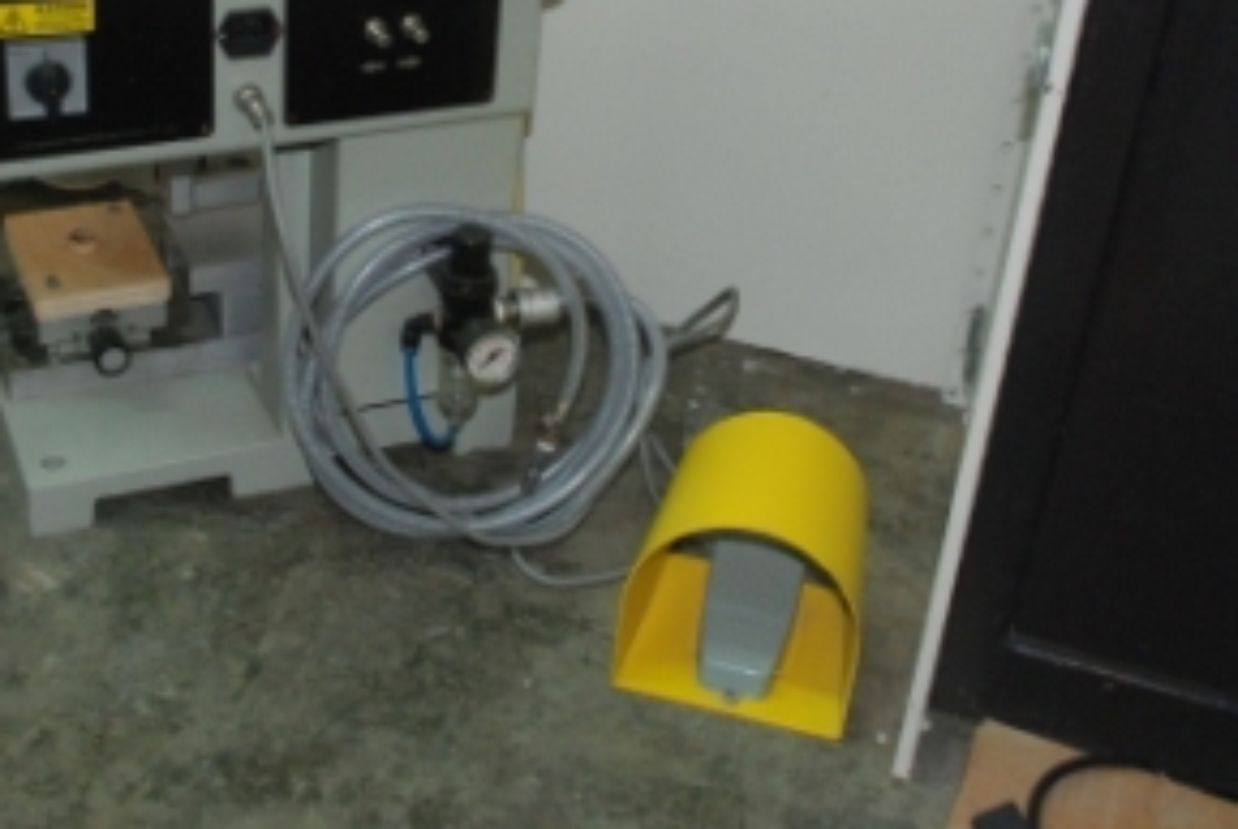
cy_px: 193
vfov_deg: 24.0
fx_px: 1929
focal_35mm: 56
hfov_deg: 35.4
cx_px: 473
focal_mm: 24
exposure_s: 1/60
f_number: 5.6
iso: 1250
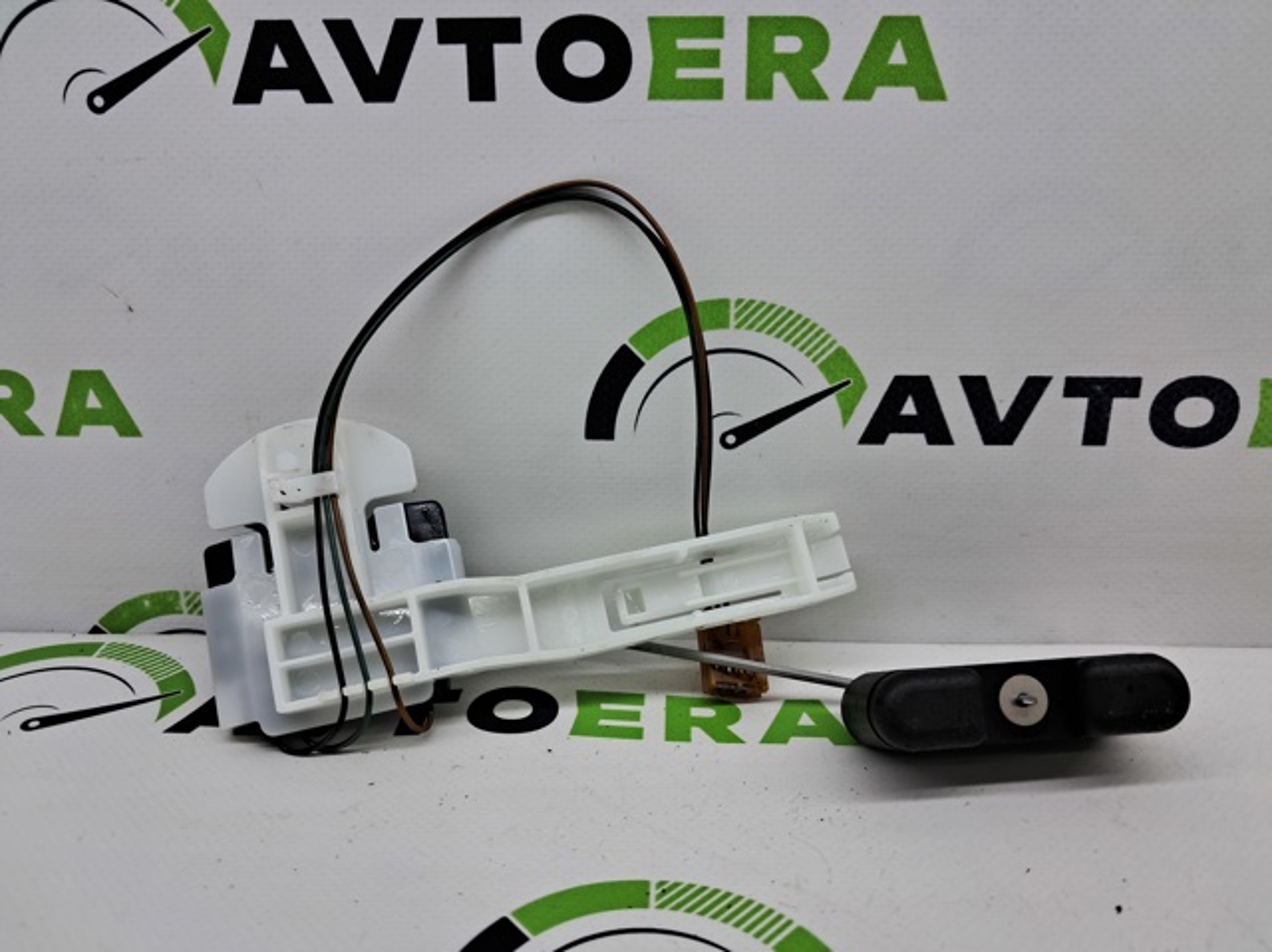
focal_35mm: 27
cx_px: 636
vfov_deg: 51.3
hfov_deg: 65.4
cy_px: 476
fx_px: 991
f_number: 1.8
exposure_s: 1/120
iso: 50
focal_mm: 4
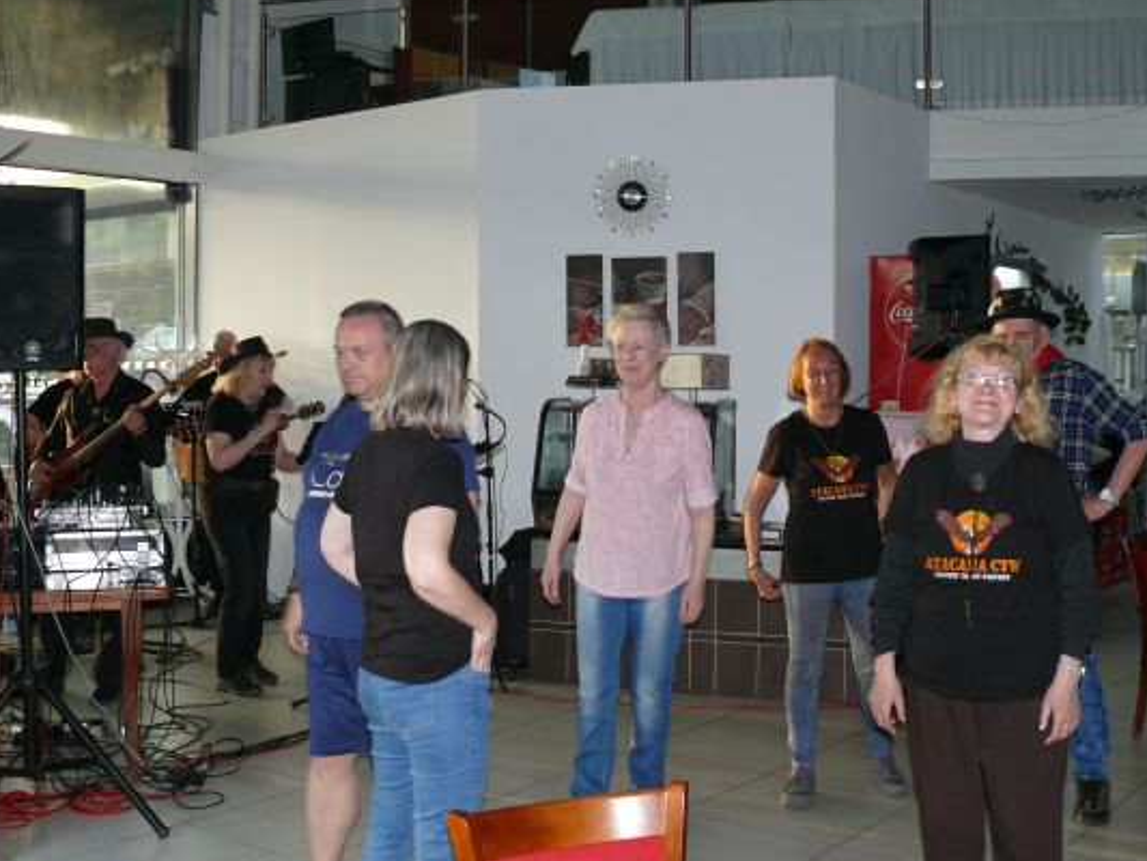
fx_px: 1392
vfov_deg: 34.4
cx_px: 534
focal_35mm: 42
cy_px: 413
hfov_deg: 44.8
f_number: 2.8
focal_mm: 7.4
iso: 160
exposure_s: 1/30
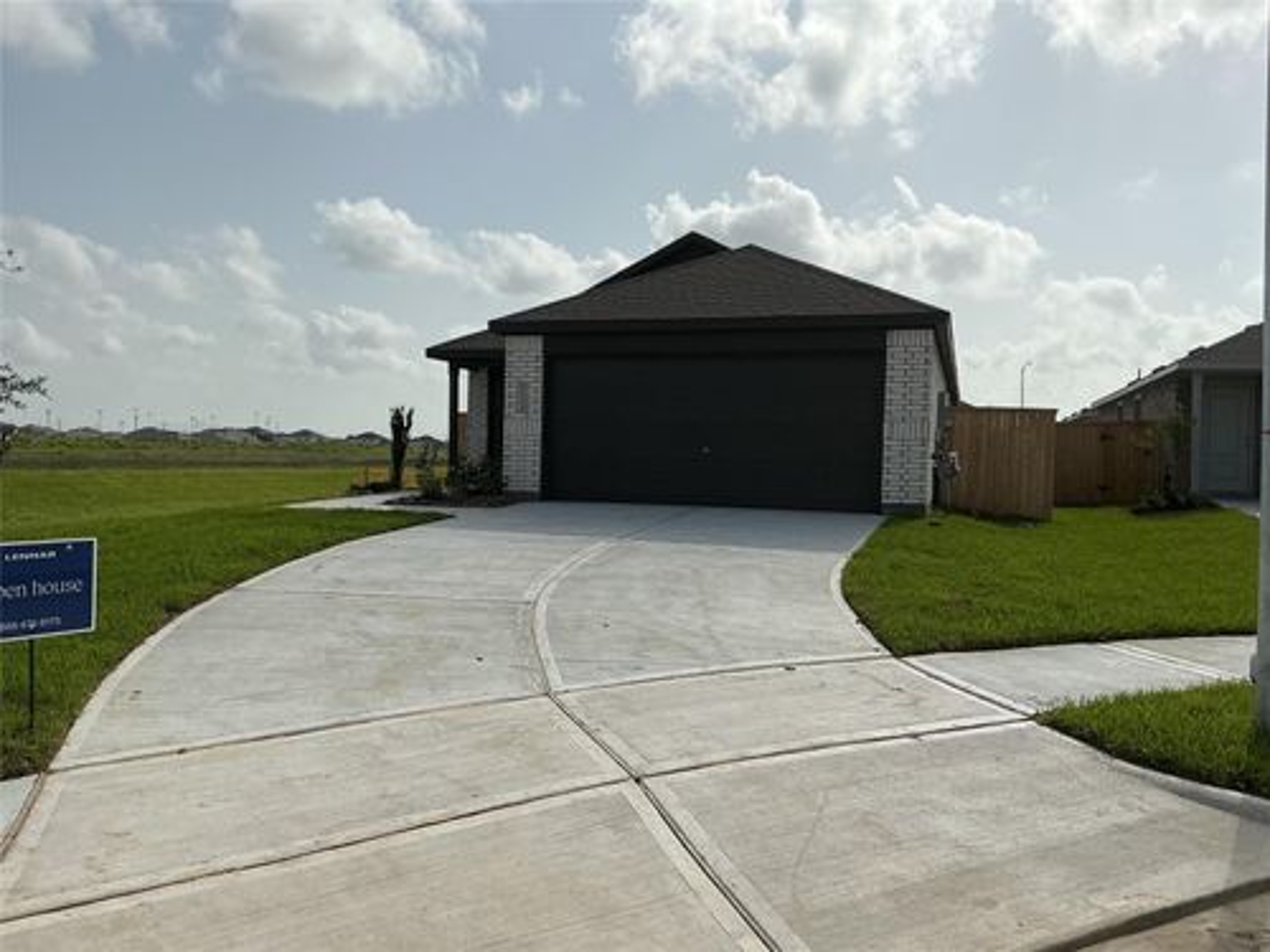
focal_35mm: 29
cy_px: 476
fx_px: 1064
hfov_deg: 61.7
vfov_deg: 48.2
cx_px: 635
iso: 25
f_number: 1.8
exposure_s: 1/5814
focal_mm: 3
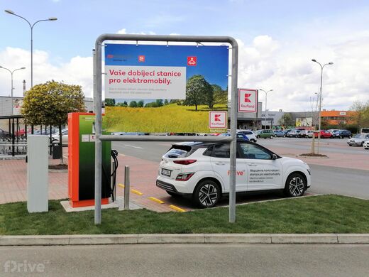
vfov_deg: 42.9
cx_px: 184
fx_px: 352
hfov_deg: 55.4
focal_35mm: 33
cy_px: 138
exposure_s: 1/1309
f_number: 1.8
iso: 50
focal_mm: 5.3
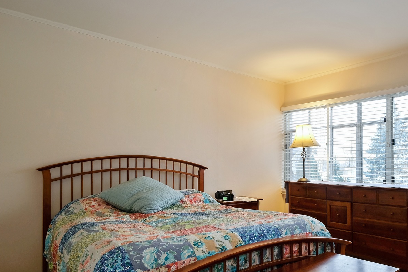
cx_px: 277
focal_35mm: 26
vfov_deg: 49.3
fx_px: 295
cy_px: 160
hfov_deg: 67.2
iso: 200
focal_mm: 12.6
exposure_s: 1/5
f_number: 9
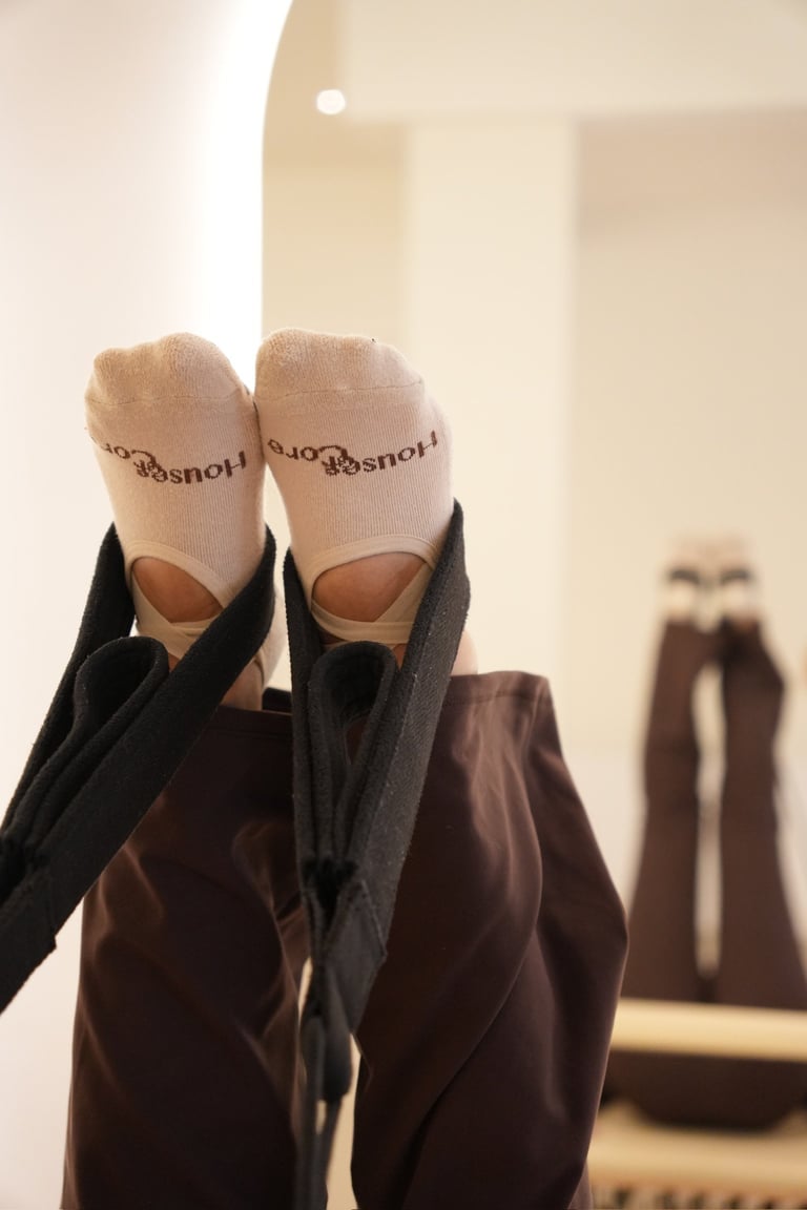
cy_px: 605
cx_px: 404
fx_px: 2249
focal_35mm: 67
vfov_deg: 30.1
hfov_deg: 20.3
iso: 1600
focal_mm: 44.6
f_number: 2.8
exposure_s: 1/80
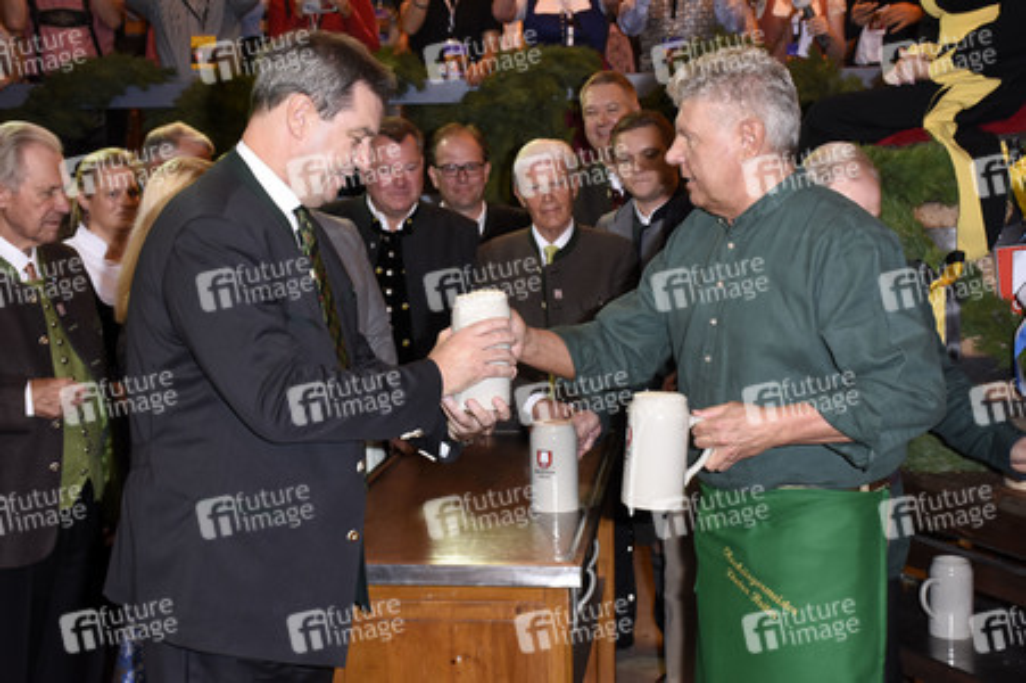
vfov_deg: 28.0
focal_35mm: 48
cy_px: 342
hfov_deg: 41.1
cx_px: 513
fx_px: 1367
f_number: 6.3
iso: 1000
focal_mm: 32
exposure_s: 1/160
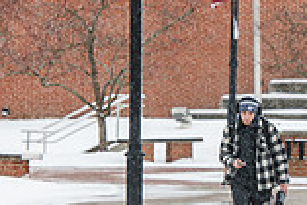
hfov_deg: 4.1
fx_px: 4259
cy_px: 112
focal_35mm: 499
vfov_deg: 2.8
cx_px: 250
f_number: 4.5
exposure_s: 1/160
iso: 320
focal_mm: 135
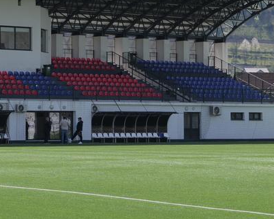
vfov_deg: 11.0
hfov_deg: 13.5
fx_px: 1136
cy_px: 69
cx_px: -10
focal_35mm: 140
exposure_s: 1/1300
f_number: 4
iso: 100
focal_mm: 50
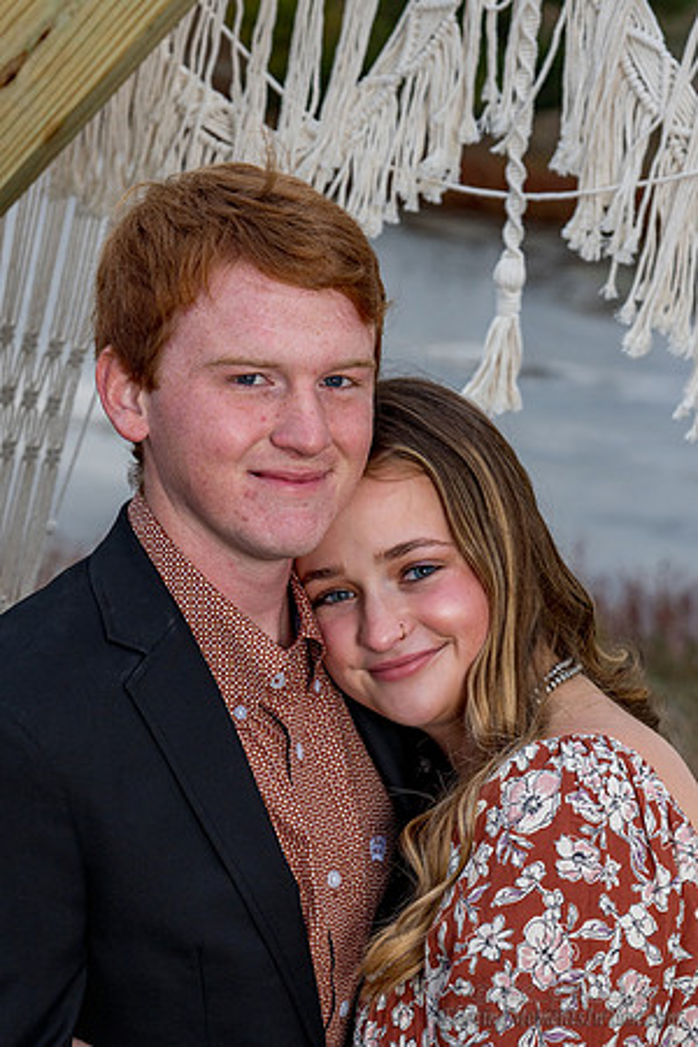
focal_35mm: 50
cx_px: 349
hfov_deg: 27.0
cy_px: 524
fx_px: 1454
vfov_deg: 39.6
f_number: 5
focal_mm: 50
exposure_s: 1/160
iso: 250
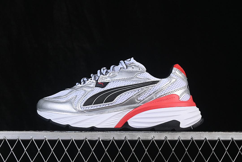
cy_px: 81
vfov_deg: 18.2
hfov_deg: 27.0
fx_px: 504
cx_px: 121
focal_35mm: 75
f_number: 8
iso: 160
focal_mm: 50
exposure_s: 1/80
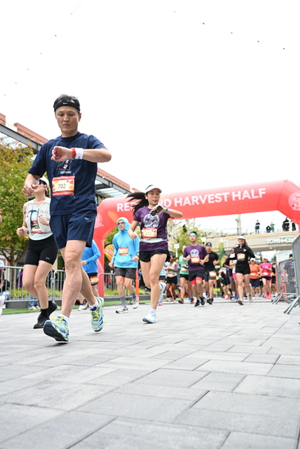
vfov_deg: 60.3
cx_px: 150
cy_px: 224
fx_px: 387
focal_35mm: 31
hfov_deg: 42.3
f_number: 4
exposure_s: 1/640
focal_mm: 31
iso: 2000
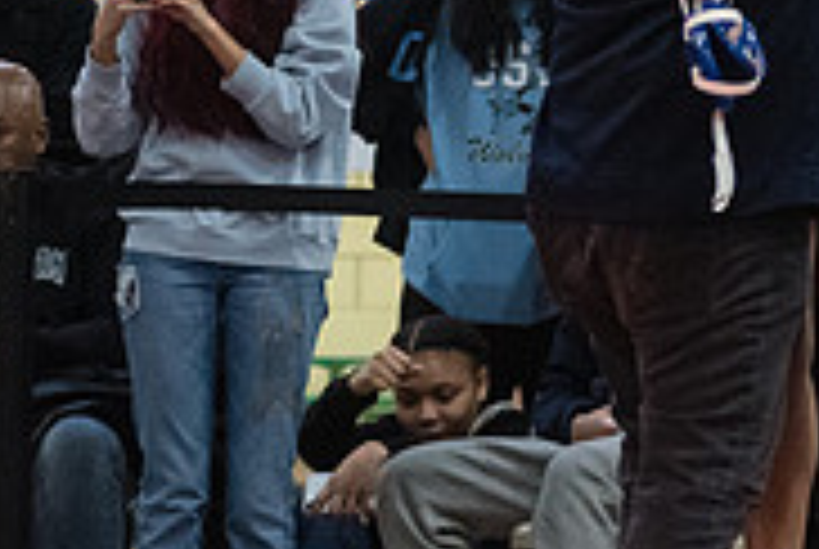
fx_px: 7087
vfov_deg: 4.4
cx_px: 855
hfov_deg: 6.6
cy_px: 124
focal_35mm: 311
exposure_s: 1/500
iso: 8000
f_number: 3.5
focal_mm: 80
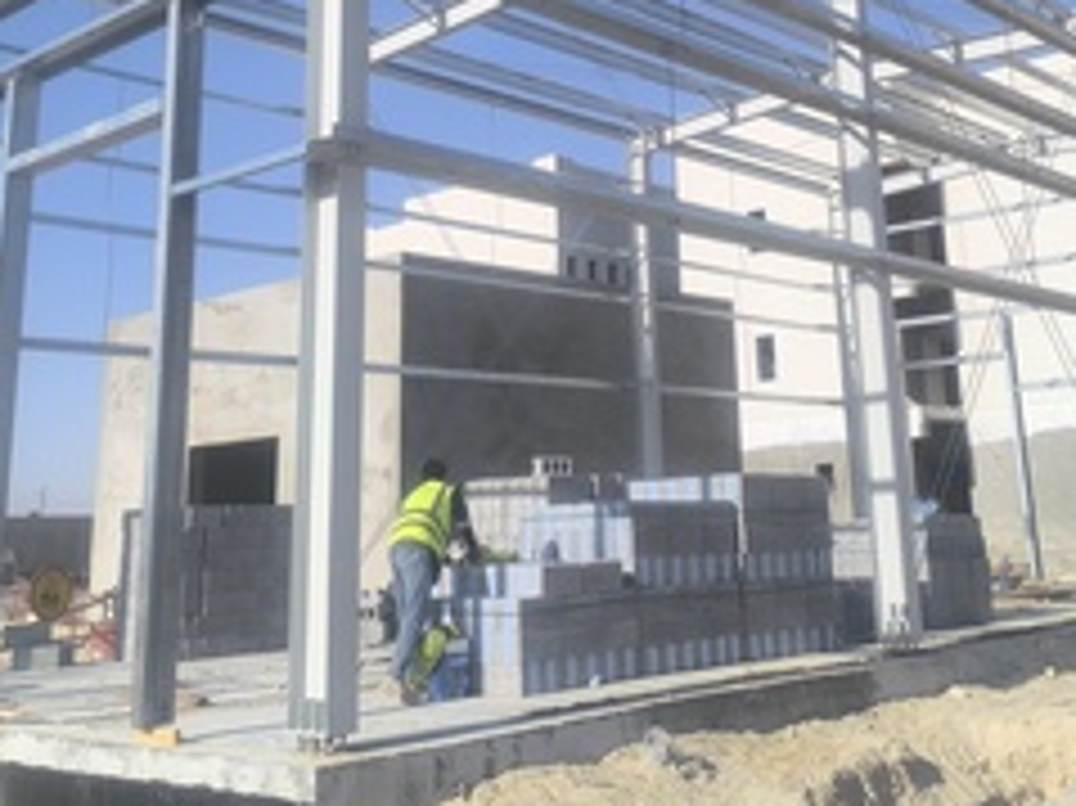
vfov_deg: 31.9
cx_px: 633
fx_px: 1367
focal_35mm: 44
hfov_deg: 42.8
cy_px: 146
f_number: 1.65
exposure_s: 1/1334
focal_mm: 6.14
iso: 50
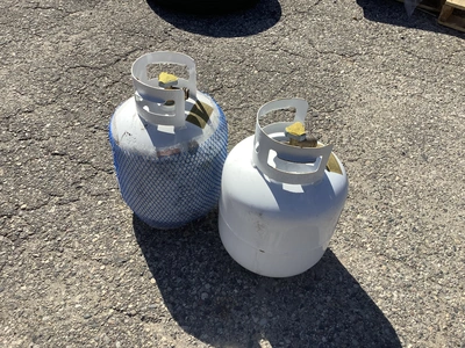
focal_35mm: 31
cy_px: 174
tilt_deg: -46.9
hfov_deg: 58.4
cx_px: 232
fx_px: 416
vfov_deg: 45.4
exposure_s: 1/1508
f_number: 2.4
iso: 25
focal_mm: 3.3
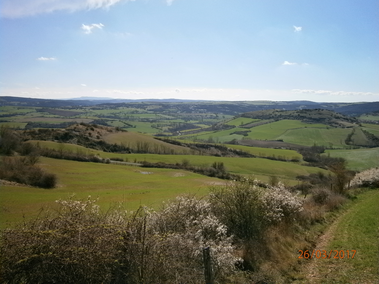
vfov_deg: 53.1
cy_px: 142
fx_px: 285
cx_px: 190
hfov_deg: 67.3
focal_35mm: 26
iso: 80
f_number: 8
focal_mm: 4.7
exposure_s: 1/250
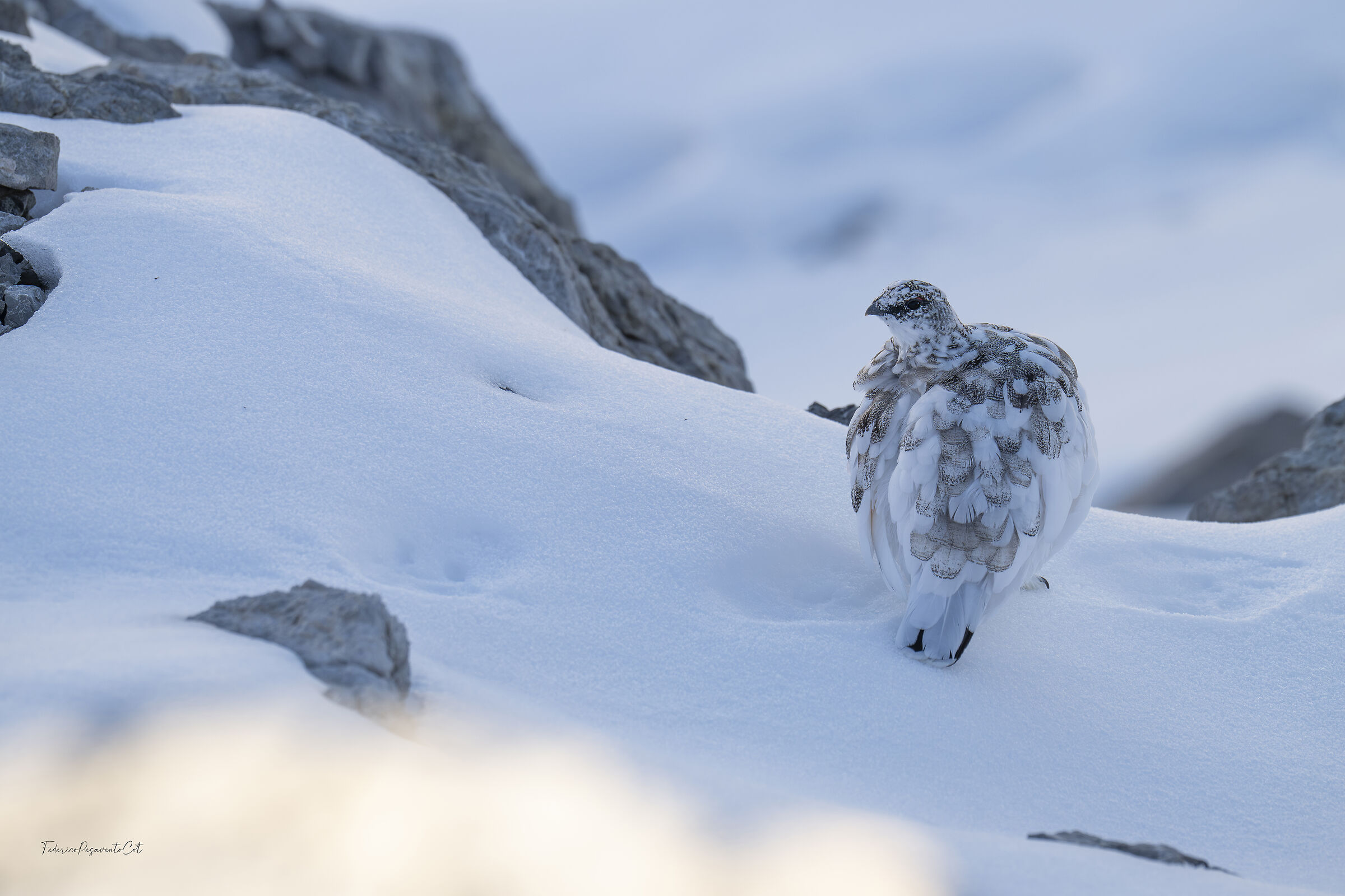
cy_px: 448
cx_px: 672
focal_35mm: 520
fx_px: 19426
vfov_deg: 2.6
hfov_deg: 4.0
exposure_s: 1/1000
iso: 1000
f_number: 8
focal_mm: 520
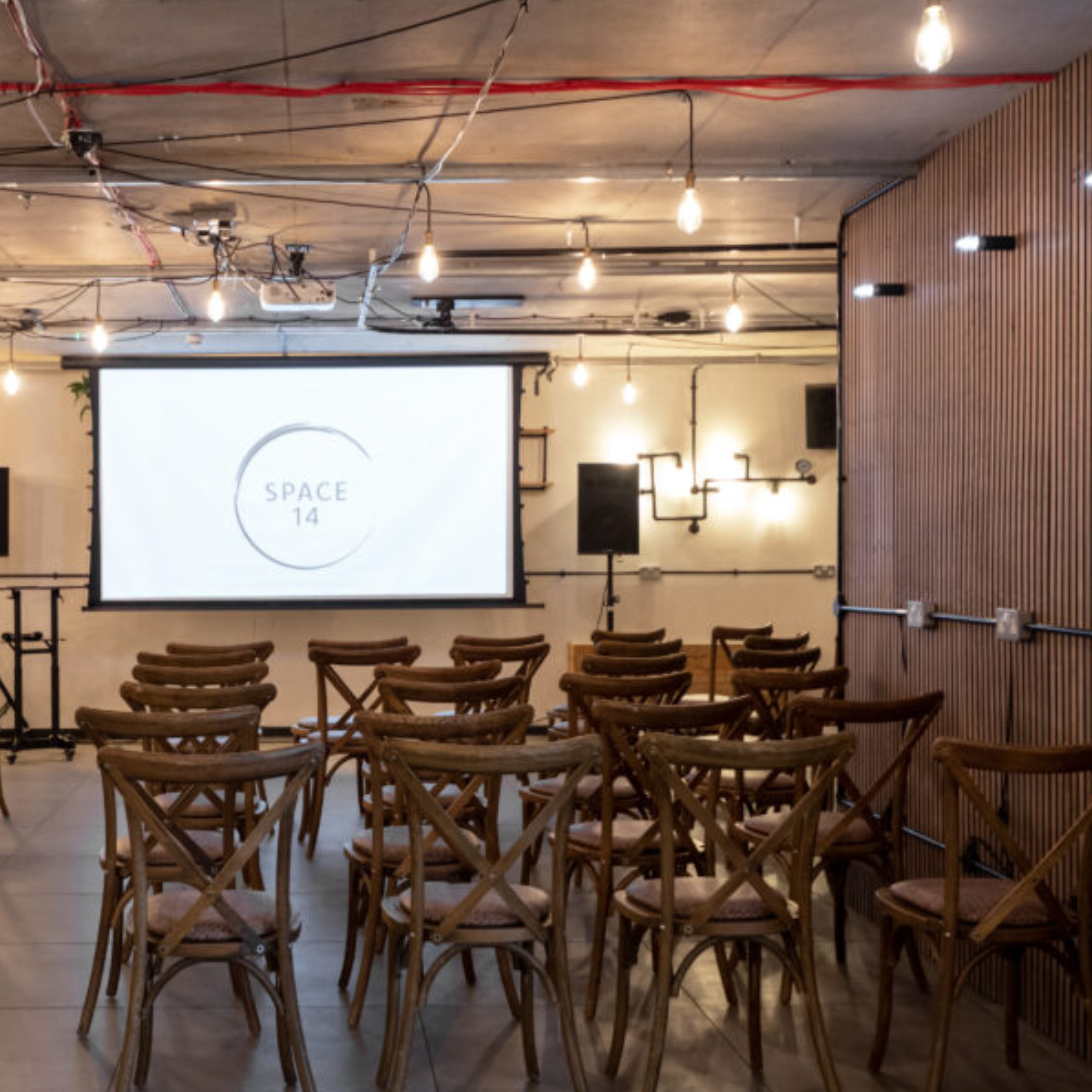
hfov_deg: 35.5
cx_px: 316
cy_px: 550
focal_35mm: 47
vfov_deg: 36.1
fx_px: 1677
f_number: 4.5
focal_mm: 24
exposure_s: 1/25
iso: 800
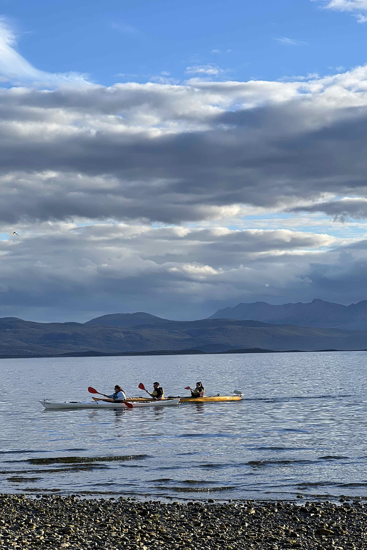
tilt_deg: +5.4
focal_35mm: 87
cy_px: 263
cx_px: 151
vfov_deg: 23.4
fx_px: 1331
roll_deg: +1.8
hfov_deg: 15.7
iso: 32
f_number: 2.8
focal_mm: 9
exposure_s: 1/350
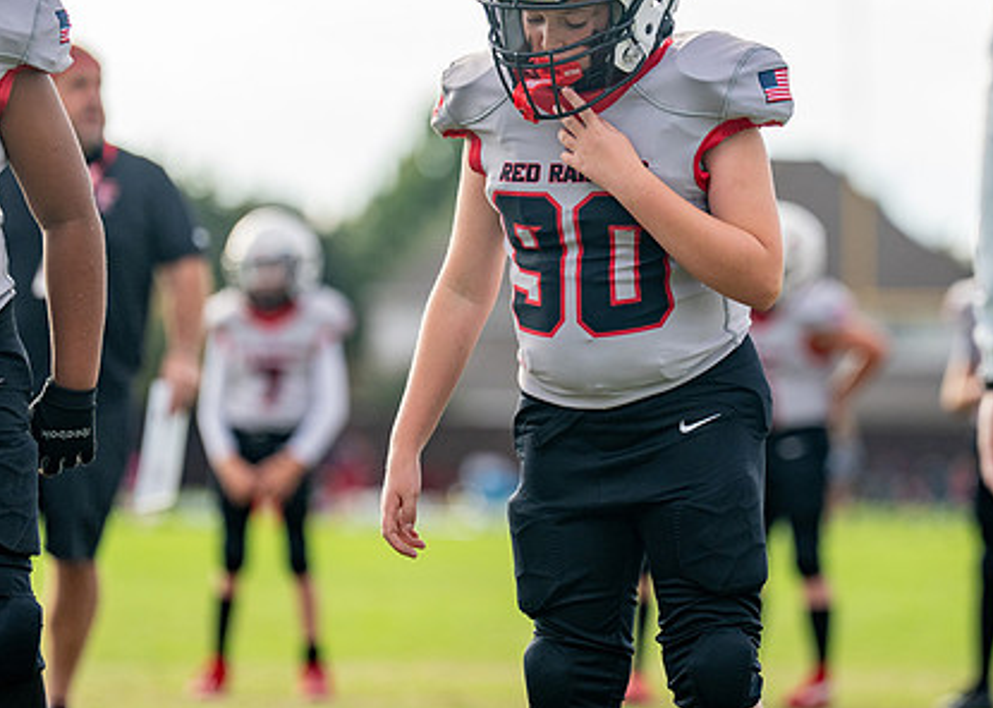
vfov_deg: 4.9
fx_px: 8231
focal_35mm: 292
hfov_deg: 6.9
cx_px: 631
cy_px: 204
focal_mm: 168
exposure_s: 1/1250
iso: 500
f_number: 2.8
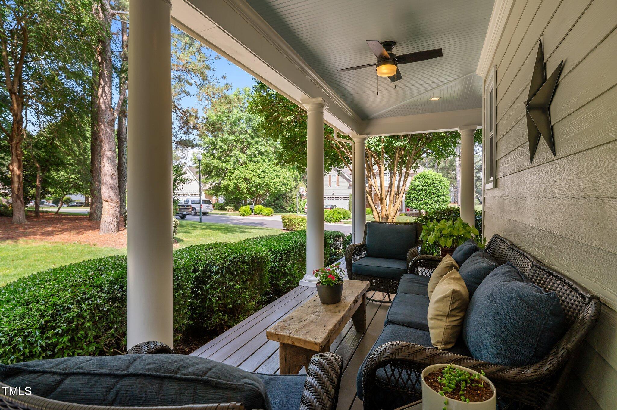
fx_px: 308
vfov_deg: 67.3
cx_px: 308
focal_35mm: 18
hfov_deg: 90.0
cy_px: 205
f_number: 6.3
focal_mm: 18
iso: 400
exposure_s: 1/320
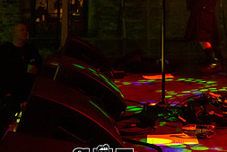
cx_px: 245
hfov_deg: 22.4
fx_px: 543
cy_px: -1
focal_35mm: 86
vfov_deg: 15.6
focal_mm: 24
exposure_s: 1/200
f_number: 2.8
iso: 3200
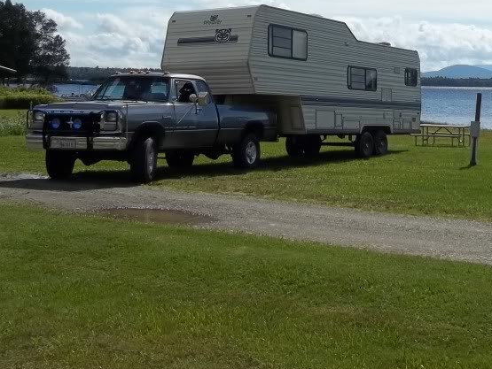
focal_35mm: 59
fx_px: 839
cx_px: 355
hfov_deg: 32.2
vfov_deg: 24.5
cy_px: 81
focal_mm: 5.7
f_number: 8.8
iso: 64
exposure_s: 1/320
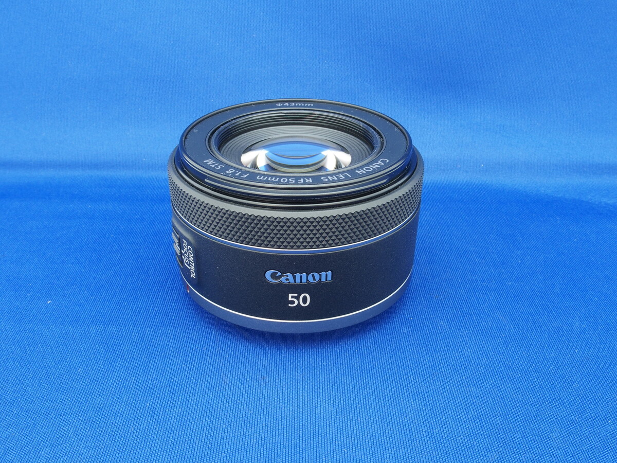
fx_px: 624
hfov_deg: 52.6
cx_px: 308
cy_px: 232
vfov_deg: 40.7
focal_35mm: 35
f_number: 8
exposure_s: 3.2
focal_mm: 7.4
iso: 100
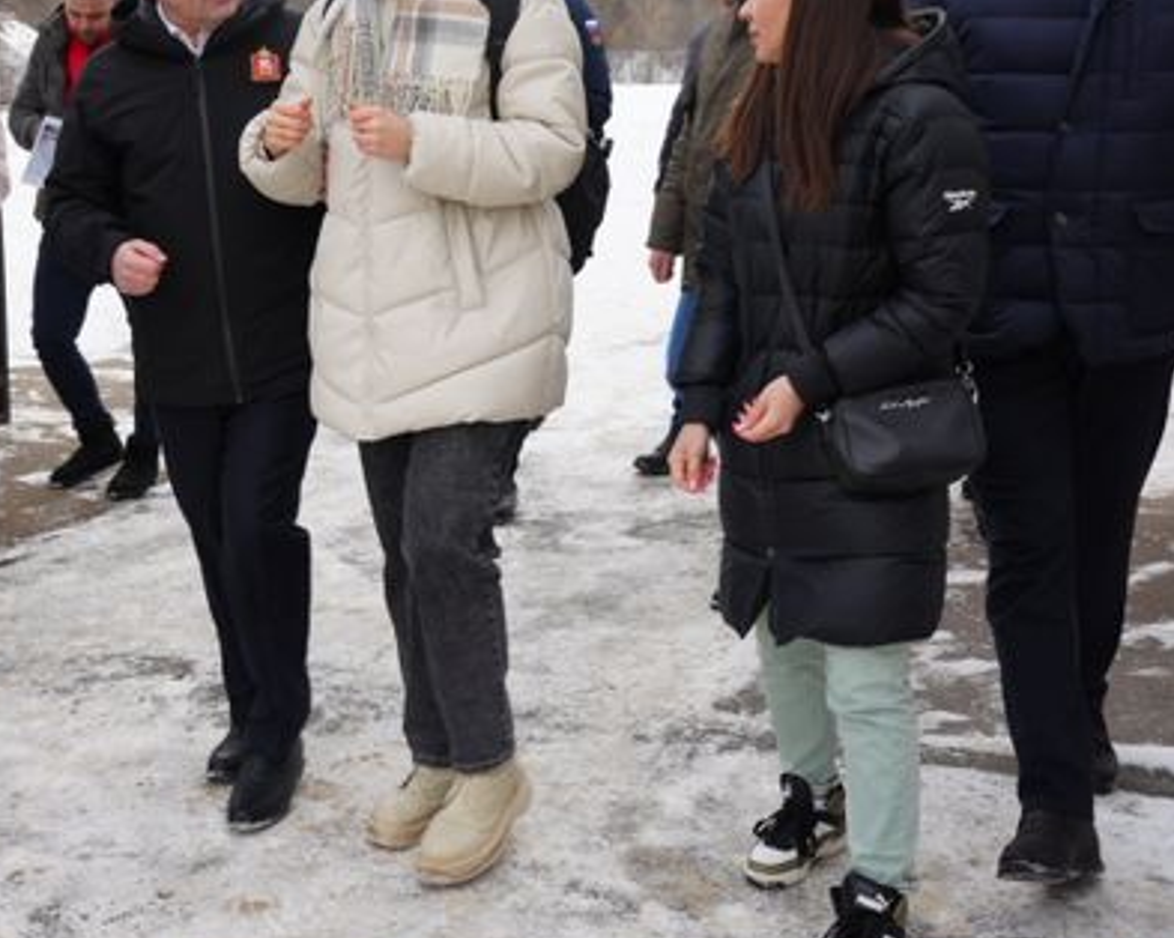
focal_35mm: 50
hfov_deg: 36.9
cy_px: 335
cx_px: 387
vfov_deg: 30.1
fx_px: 1736
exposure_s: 1/200
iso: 500
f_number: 6.3
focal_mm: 30
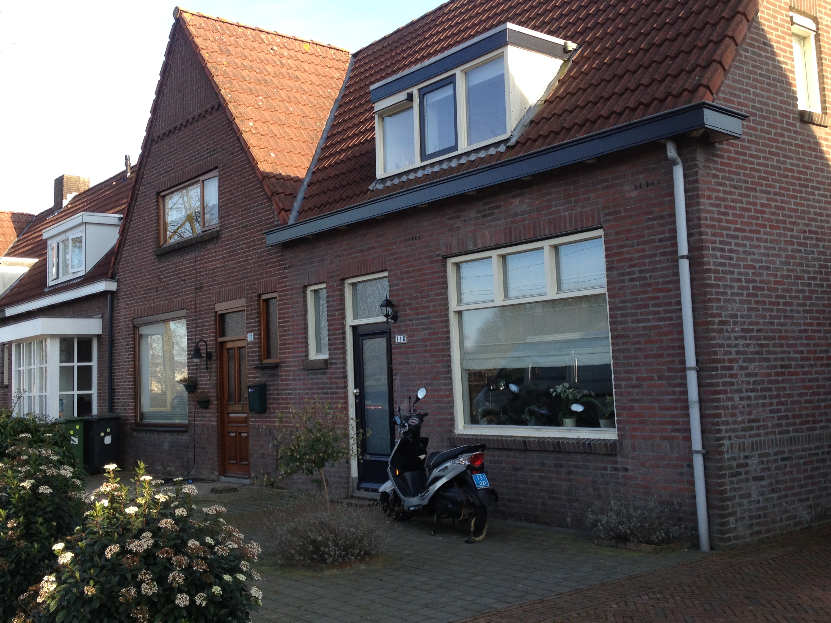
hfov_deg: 44.7
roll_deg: +1.6
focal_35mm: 42
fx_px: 1008
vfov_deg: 34.3
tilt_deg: +6.0
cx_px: 366
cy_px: 289
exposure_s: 1/339
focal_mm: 4.28
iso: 50
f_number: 2.4
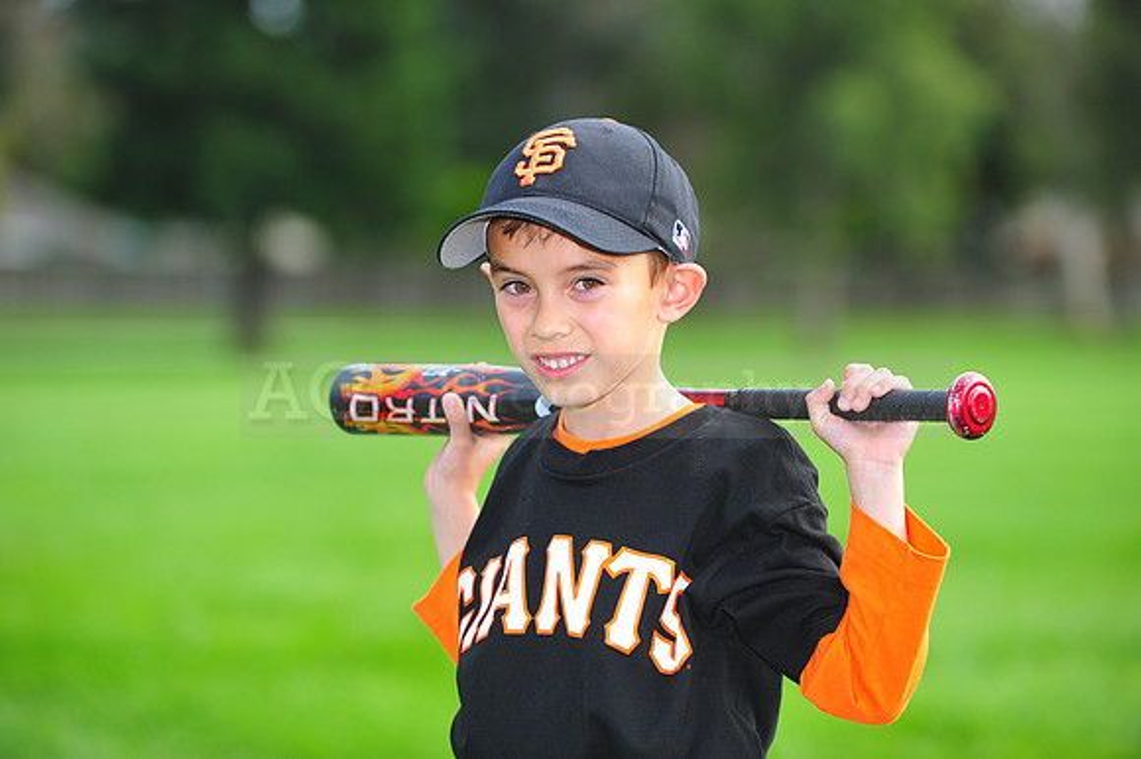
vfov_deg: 6.9
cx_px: 570
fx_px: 6335
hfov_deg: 10.3
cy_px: 380
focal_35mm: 200
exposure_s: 1/1000
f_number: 4.5
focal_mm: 200
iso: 400
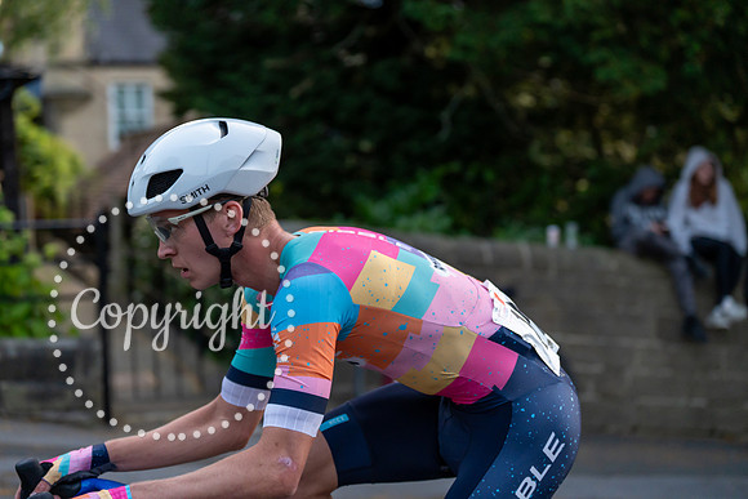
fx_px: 1455
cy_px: 250
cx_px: 374
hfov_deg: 28.8
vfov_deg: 19.5
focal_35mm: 70
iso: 2000
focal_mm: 70
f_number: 2.8
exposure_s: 1/1000
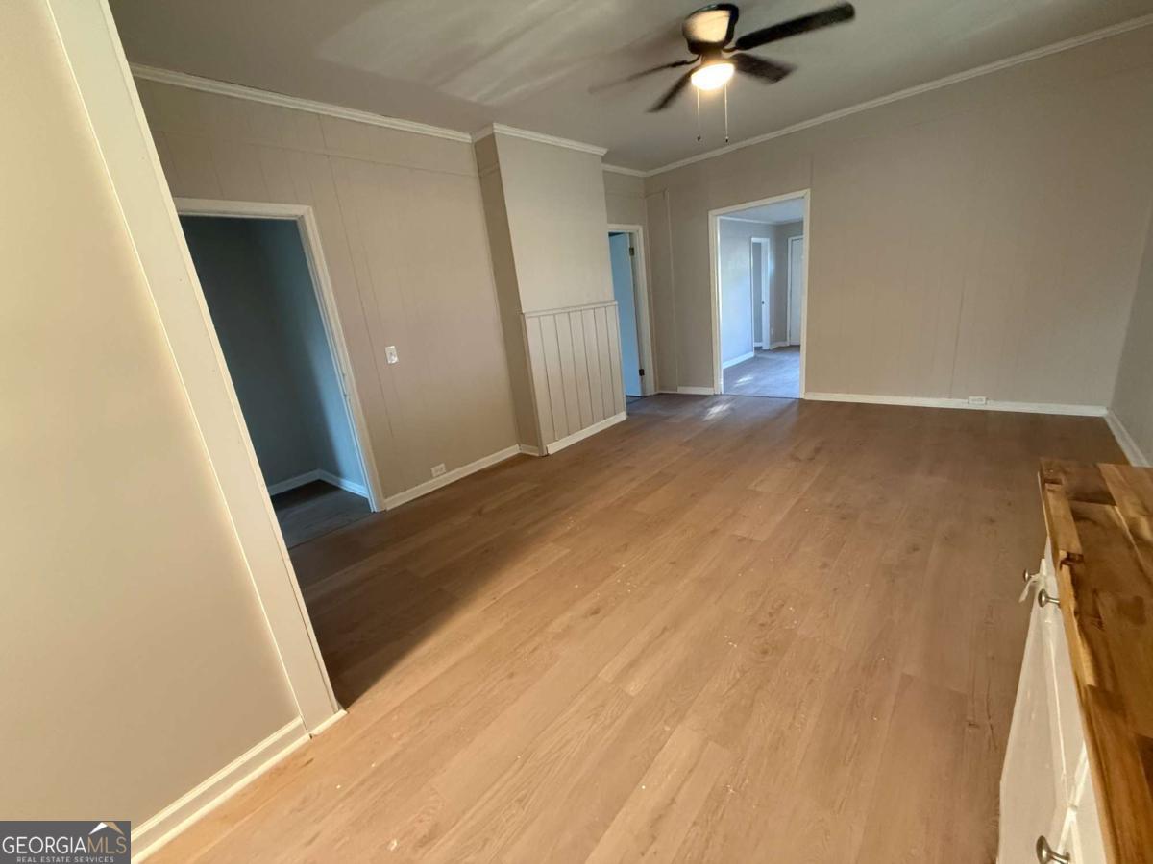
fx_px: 466
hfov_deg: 102.1
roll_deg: +7.4
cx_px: 576
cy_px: 432
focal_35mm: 14
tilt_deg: -15.2
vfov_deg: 85.7
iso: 640
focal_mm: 2.22
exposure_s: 1/60
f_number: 2.2
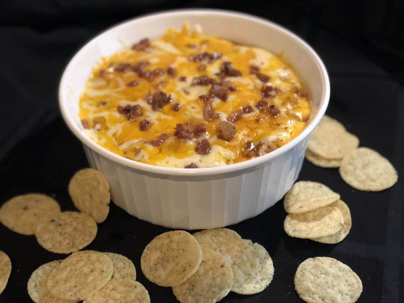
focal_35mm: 52
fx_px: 607
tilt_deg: -43.6
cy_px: 152
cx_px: 202
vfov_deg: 28.0
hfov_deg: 36.8
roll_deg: +2.2
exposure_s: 1/13
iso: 160
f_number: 2.4
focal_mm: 6
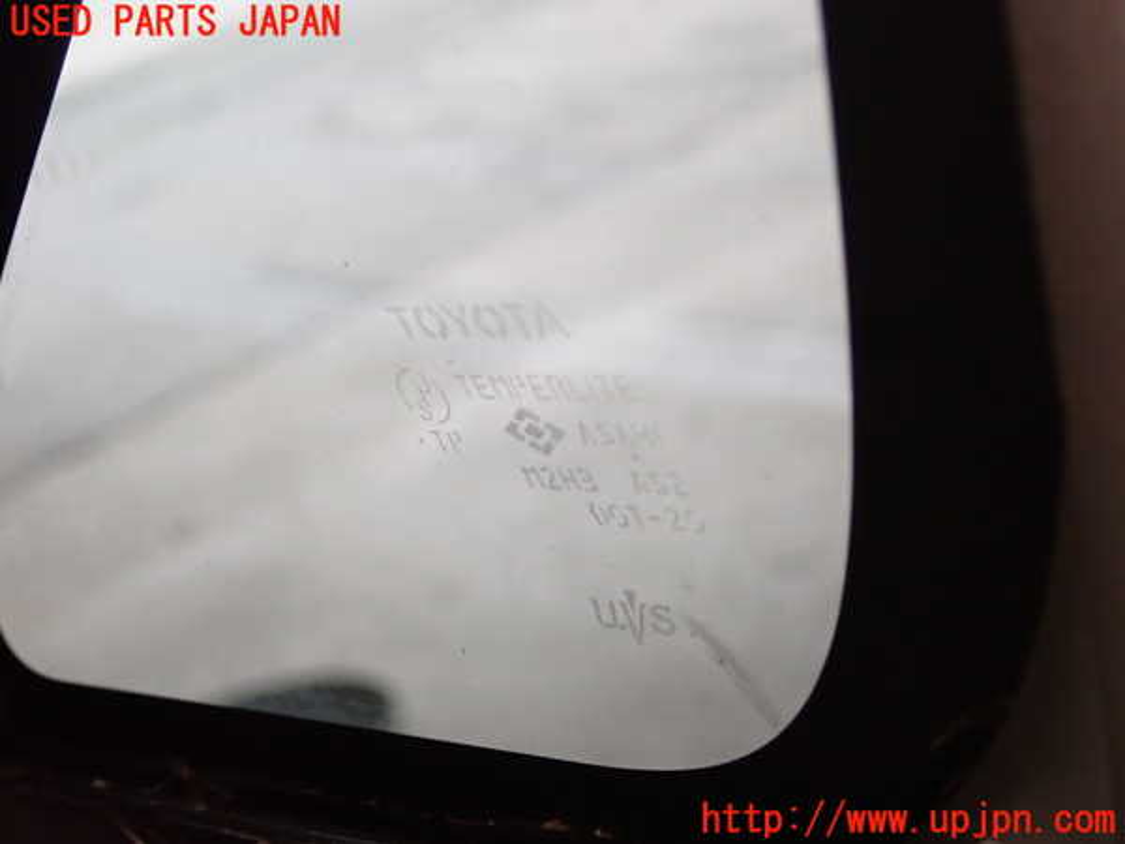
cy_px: 422
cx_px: 562
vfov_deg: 18.0
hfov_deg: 23.8
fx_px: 2665
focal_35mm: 82
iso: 800
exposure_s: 1/60
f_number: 4.3
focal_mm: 14.62
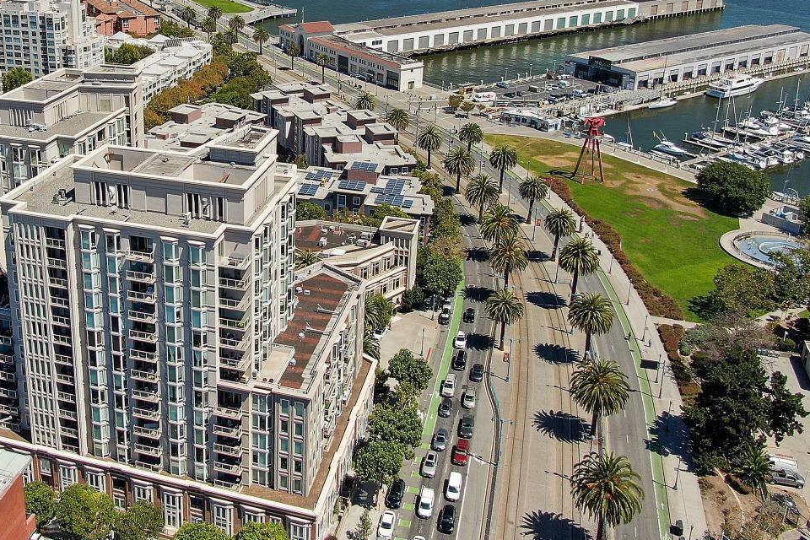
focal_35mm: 39
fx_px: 877
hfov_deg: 48.2
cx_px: 232
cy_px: 131
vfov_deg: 33.5
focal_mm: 4.39
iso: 100
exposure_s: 1/100
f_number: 2.8
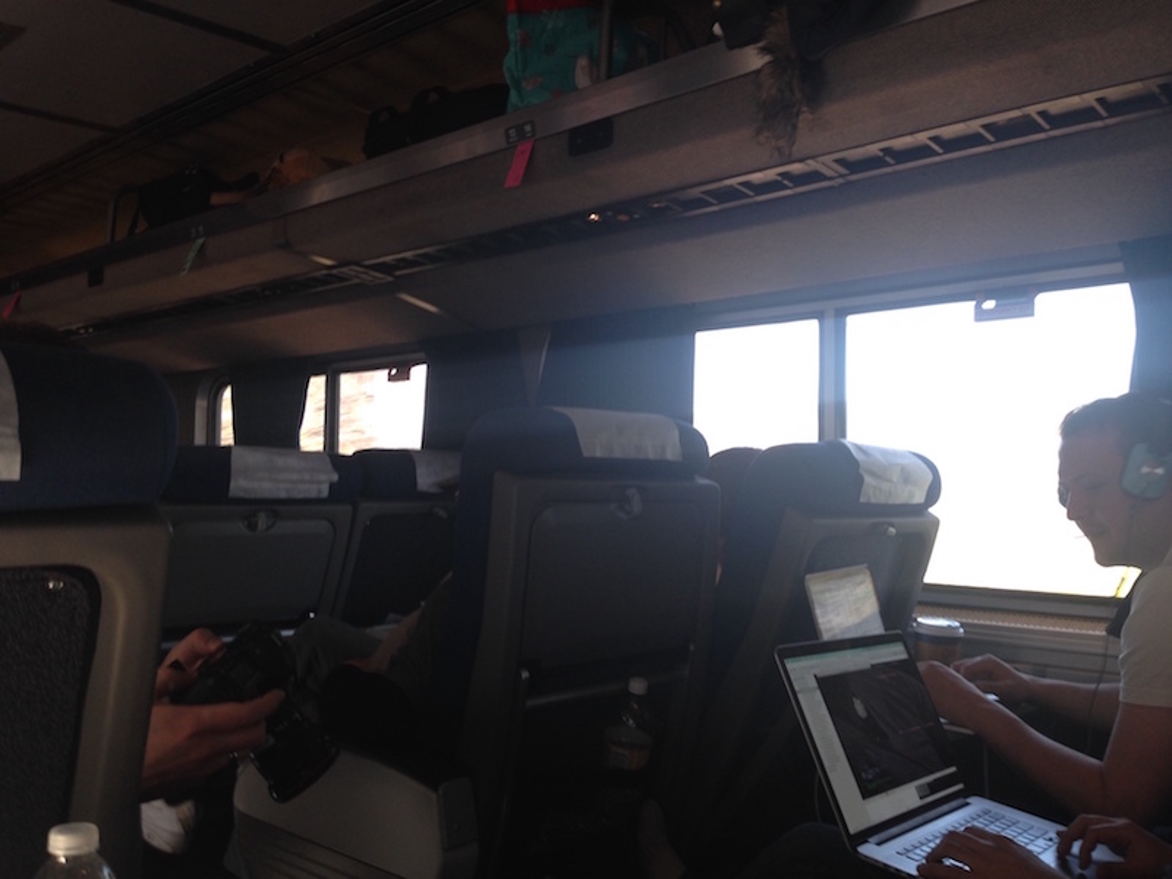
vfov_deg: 42.9
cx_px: 586
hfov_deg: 55.4
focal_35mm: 33
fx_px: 1117
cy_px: 440
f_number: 2.4
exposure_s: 1/20
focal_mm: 4.12
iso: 64
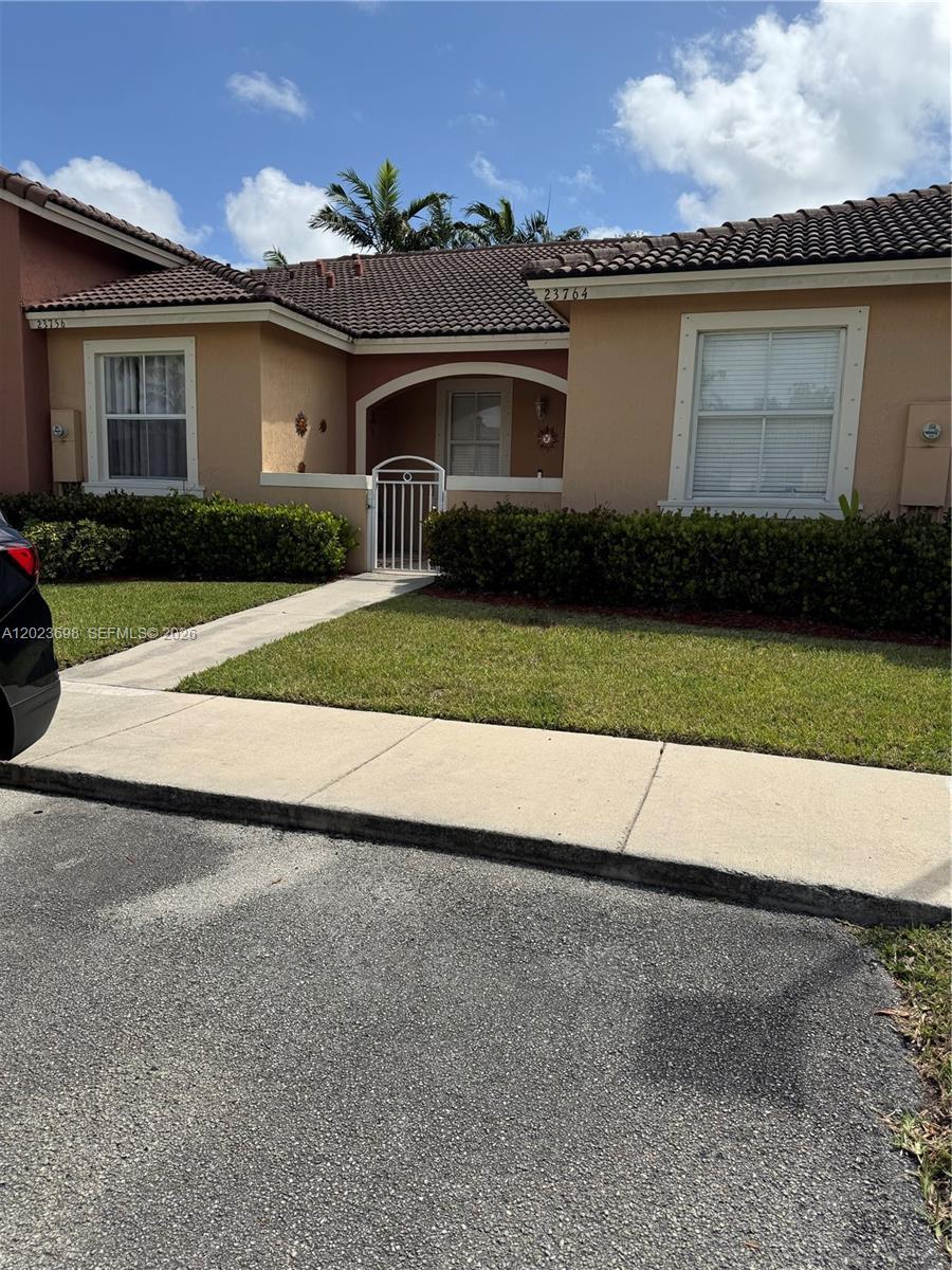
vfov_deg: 71.6
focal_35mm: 24
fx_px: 880
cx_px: 476
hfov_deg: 56.8
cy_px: 635
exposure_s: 1/7092
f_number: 1.78
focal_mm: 6.76
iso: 80
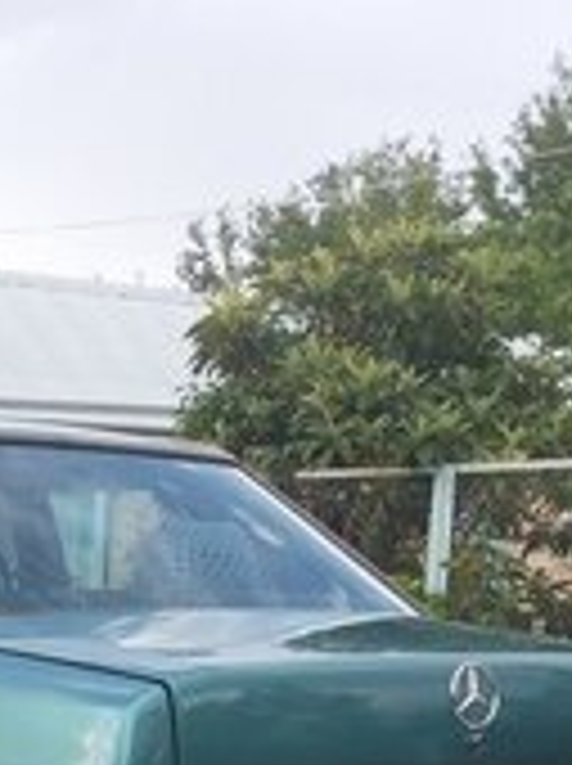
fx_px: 1745
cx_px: -45
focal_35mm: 79
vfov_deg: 21.8
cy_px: 1044
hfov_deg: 18.0
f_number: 1.9
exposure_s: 1/184
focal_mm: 3.7
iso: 40
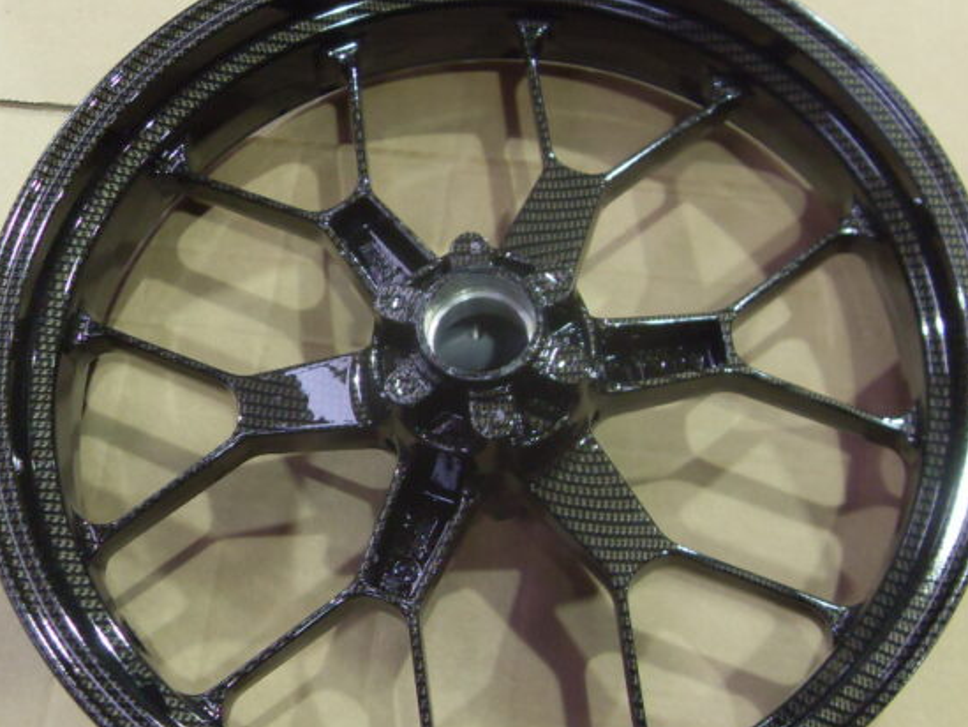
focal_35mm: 51
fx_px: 1426
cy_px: 399
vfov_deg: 28.6
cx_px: 499
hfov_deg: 37.5
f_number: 2.8
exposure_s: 1/15
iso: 200
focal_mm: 6.3
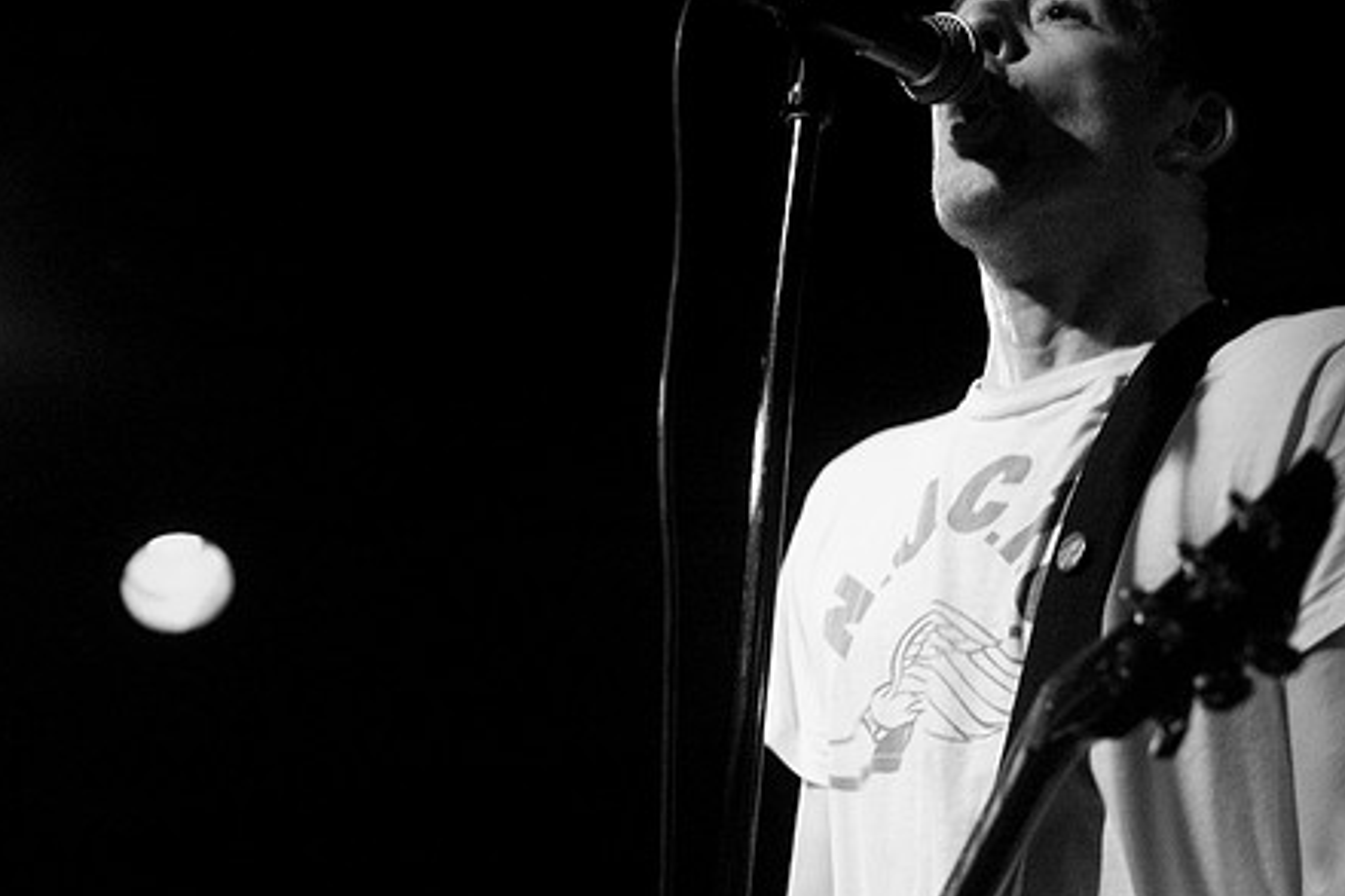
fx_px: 3249
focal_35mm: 87
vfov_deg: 15.7
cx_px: 798
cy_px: 474
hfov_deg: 23.4
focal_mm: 44
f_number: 2.8
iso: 800
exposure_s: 1/60
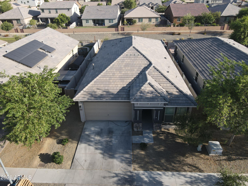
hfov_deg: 71.6
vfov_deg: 56.8
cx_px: 124
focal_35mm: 24
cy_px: 93
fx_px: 172
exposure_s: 1/320
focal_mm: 4.5
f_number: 2.8
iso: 100
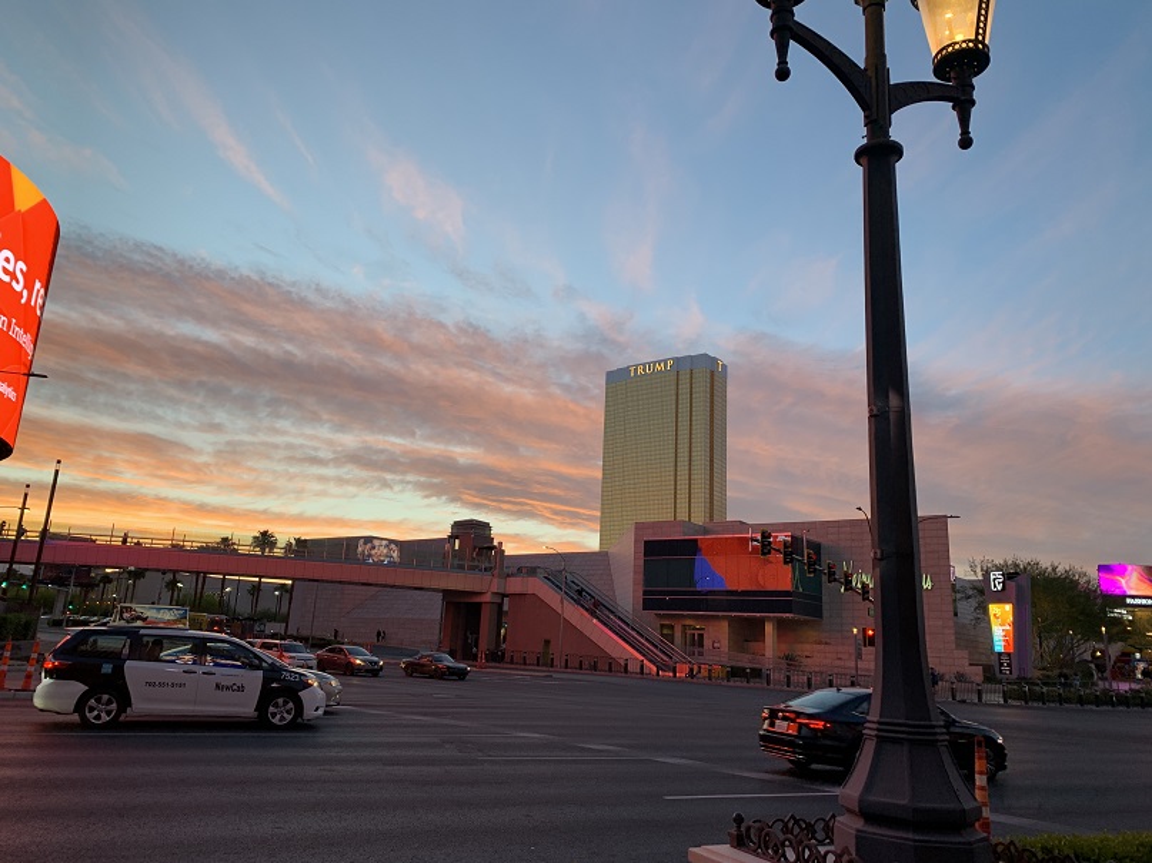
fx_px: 865
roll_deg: -1.9
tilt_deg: +15.0
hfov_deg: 67.3
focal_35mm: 26
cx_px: 576
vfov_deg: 53.1
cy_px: 432
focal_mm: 4.25
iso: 32
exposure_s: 1/88
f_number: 1.8
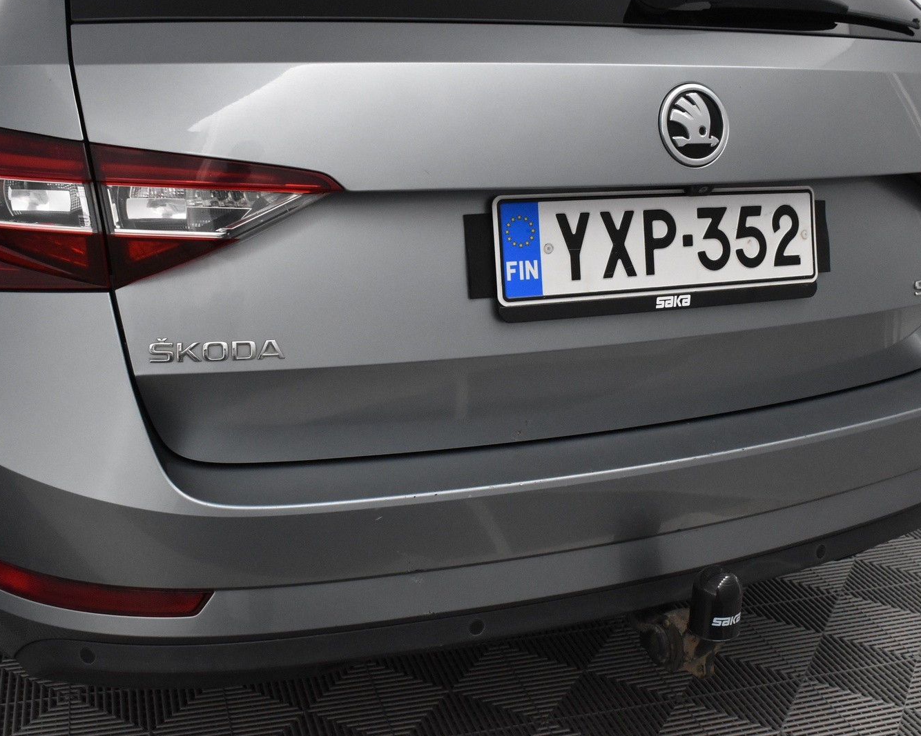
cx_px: 467
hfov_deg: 44.8
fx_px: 1117
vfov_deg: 36.5
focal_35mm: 41
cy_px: 367
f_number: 6.3
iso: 3200
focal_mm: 24
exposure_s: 1/160
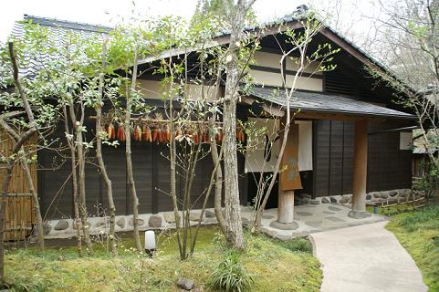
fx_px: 329
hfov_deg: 67.4
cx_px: 220
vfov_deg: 47.9
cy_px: 146
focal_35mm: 27
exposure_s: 1/40
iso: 100
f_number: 3.5
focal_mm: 18
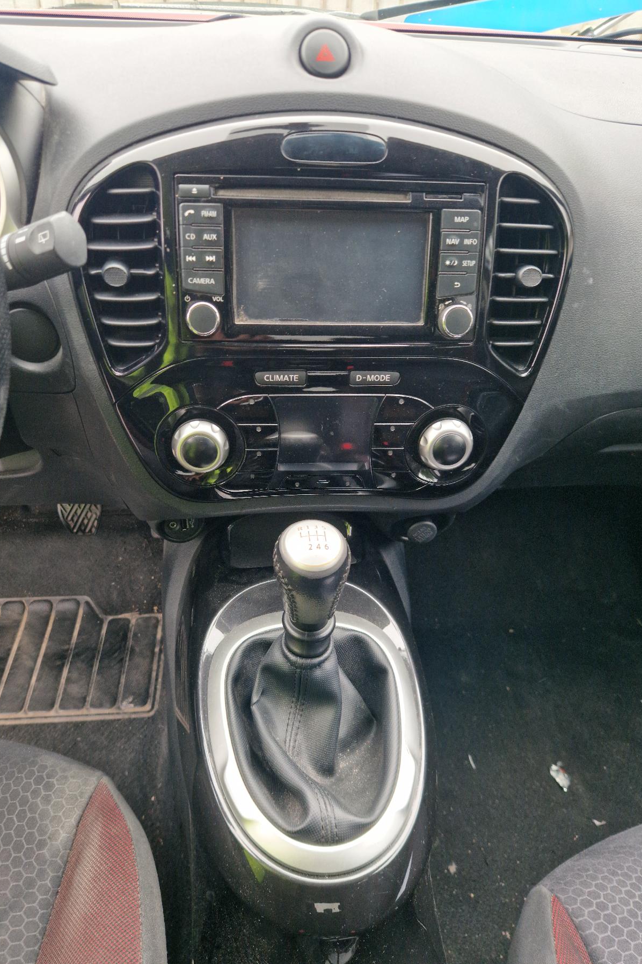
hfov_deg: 53.1
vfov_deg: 73.7
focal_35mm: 24
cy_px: 483
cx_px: 294
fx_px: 642
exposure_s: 1/50
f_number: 1.8
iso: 50
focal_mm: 5.4
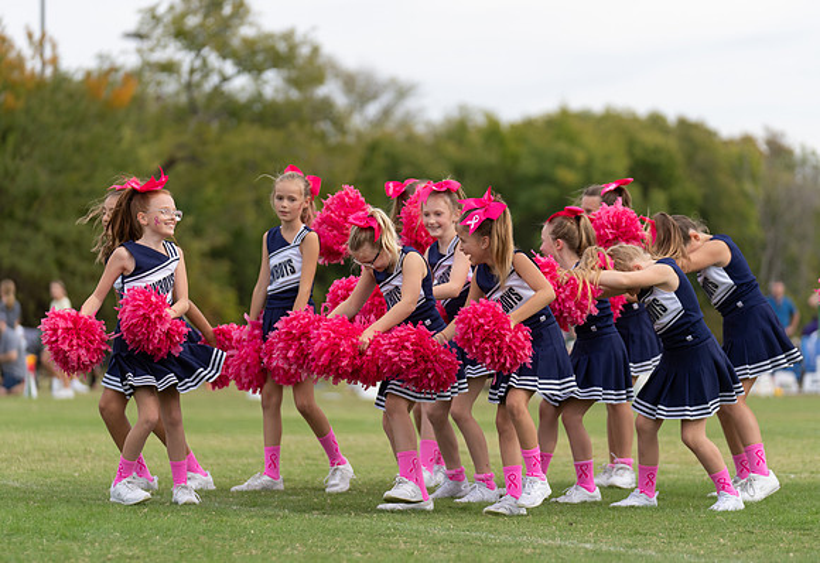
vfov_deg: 8.5
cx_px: 405
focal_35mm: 164
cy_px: 331
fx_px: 3773
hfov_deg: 12.4
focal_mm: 135
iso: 160
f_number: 2.8
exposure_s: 1/1250
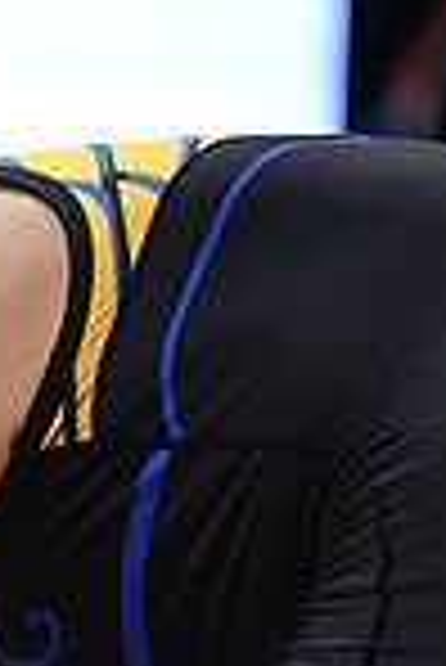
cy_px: 565
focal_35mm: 1028
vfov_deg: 2.0
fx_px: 19058
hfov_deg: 1.3
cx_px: -775
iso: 1600
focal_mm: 175
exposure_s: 1/1000
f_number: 2.8
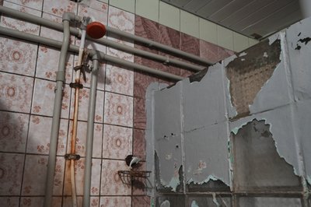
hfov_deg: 54.5
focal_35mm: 35
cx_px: 156
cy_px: 104
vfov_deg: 37.8
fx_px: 302
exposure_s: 1/50
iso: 1600
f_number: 4
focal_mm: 35
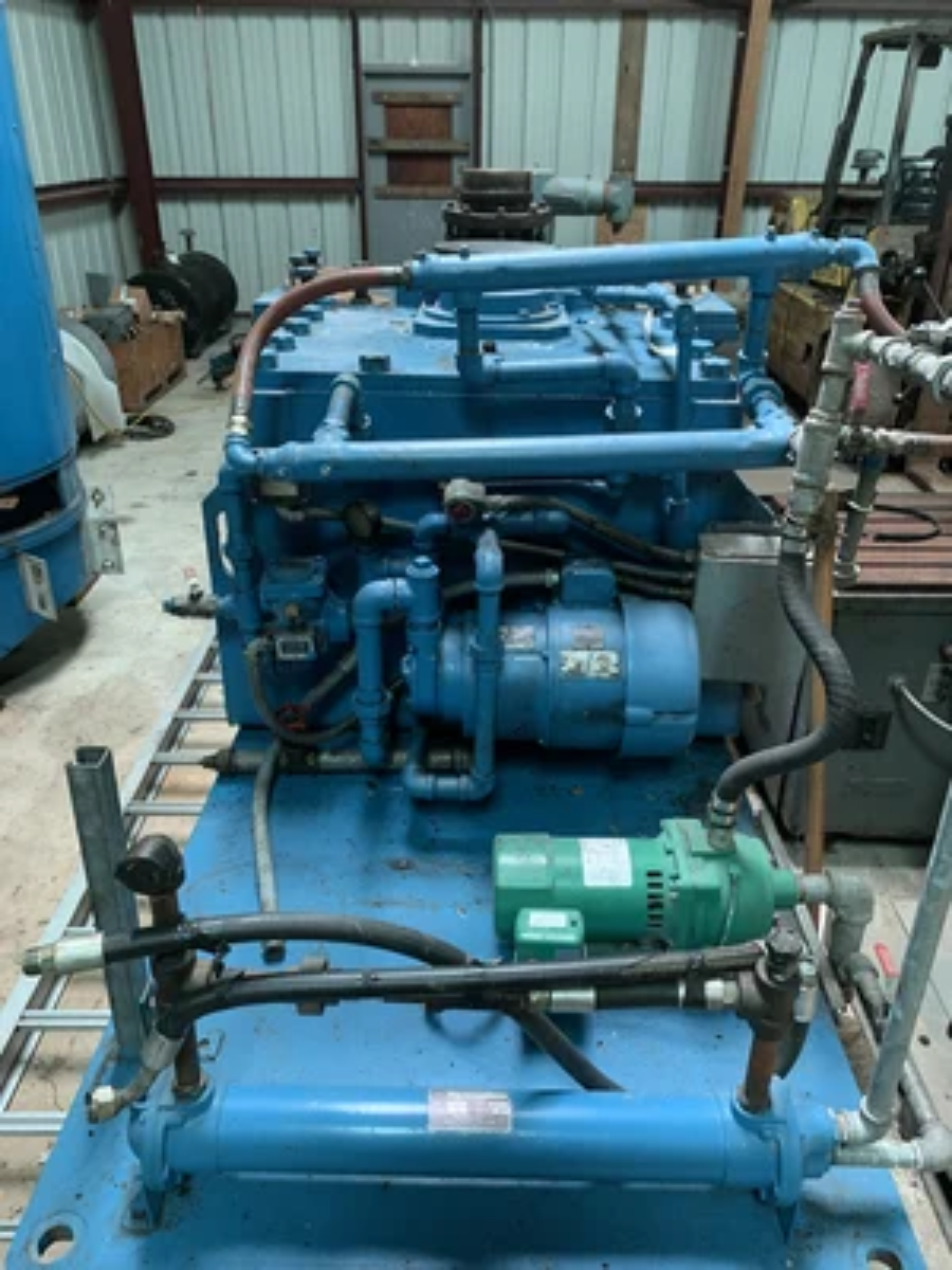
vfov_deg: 67.3
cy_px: 635
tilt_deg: -28.4
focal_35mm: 26
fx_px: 953
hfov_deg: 53.1
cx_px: 476
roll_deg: +0.0
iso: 400
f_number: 1.8
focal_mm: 4.25
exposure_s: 1/47
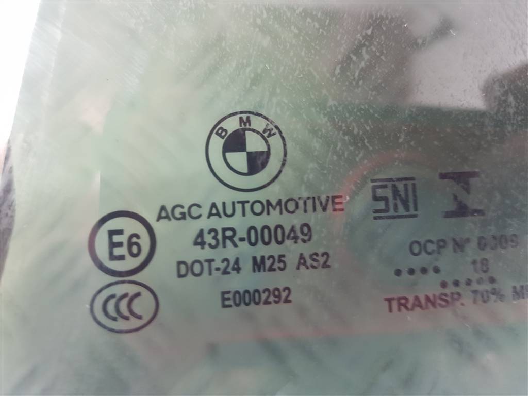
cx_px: 264
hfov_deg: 67.3
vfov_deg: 53.1
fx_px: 397
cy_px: 198
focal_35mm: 26
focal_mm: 4.2
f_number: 1.7
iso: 250
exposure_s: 1/25
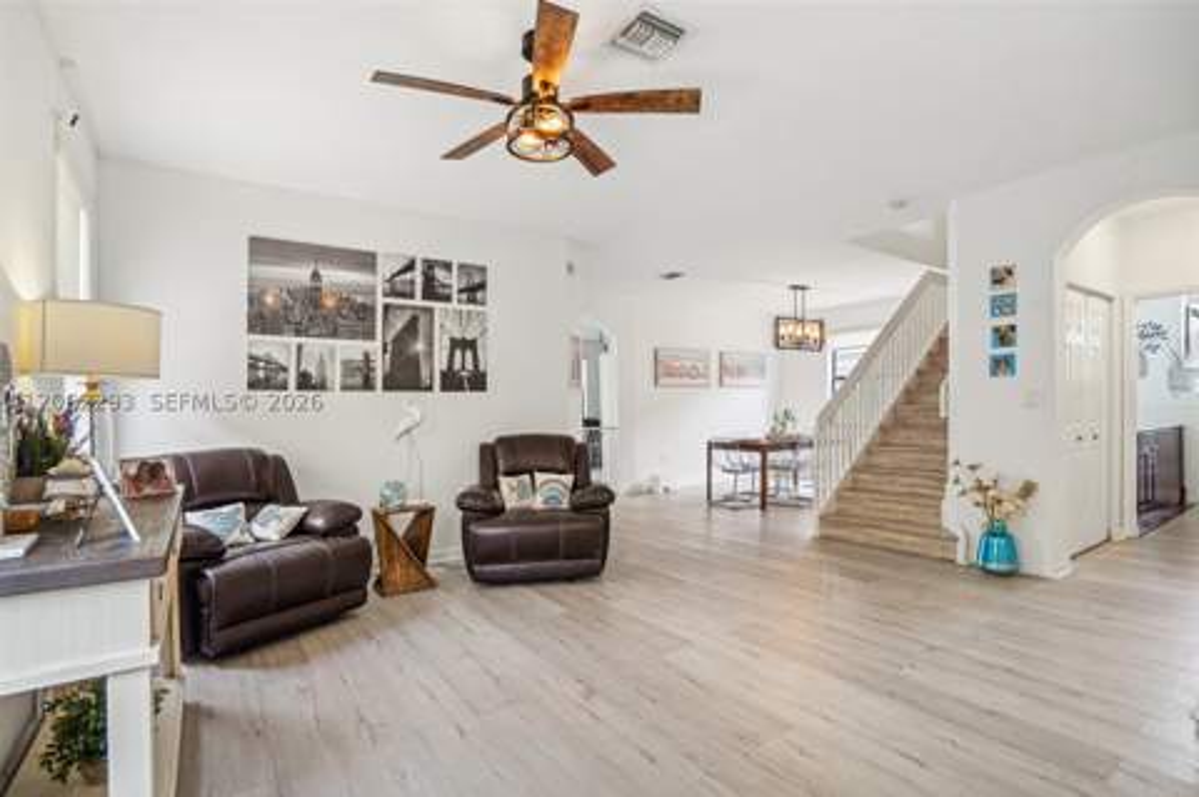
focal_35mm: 16
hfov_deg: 96.8
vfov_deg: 73.6
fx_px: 532
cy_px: 398
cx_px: 600
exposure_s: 1/20
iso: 400
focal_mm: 16
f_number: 8
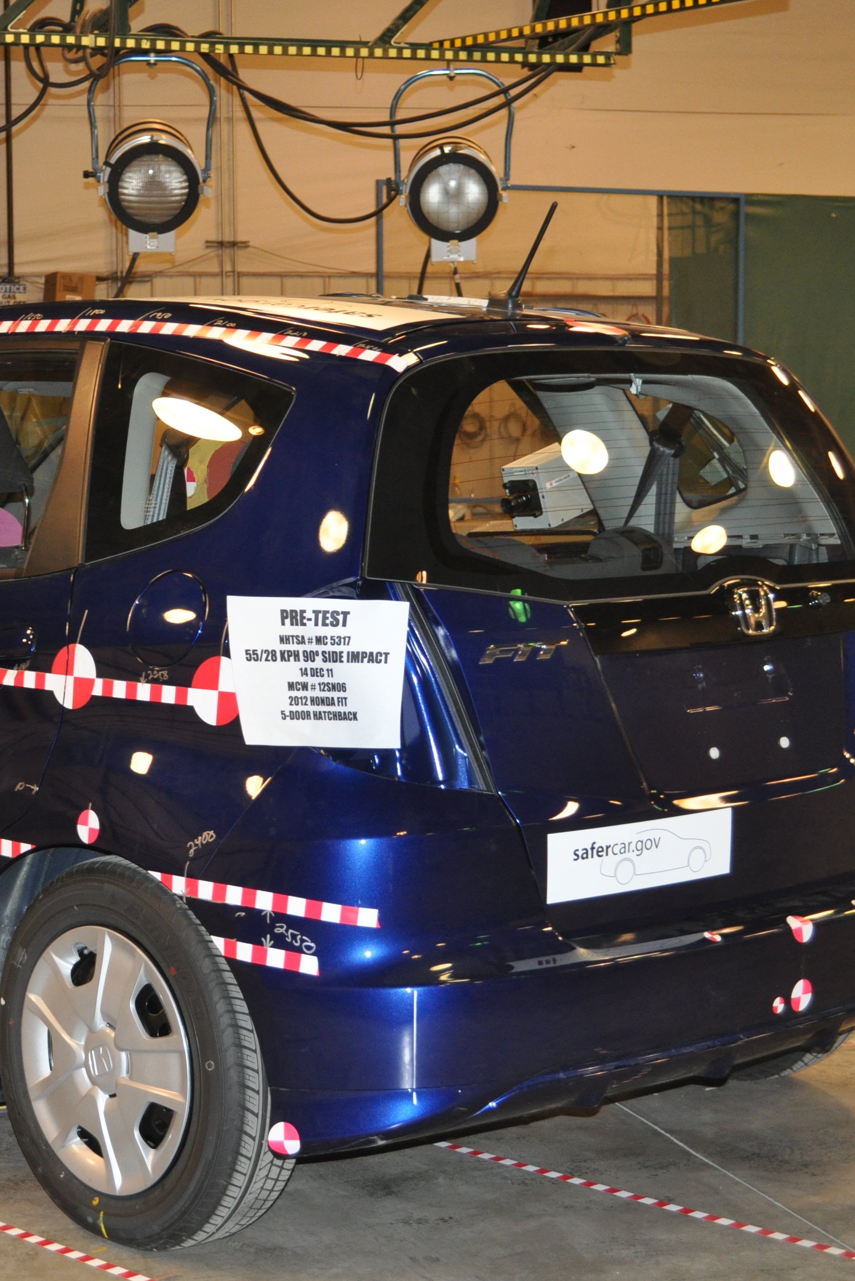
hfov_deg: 19.9
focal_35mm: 68
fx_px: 2422
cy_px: 638
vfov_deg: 29.7
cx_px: 233
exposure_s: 1/60
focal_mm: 30
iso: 800
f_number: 4.5
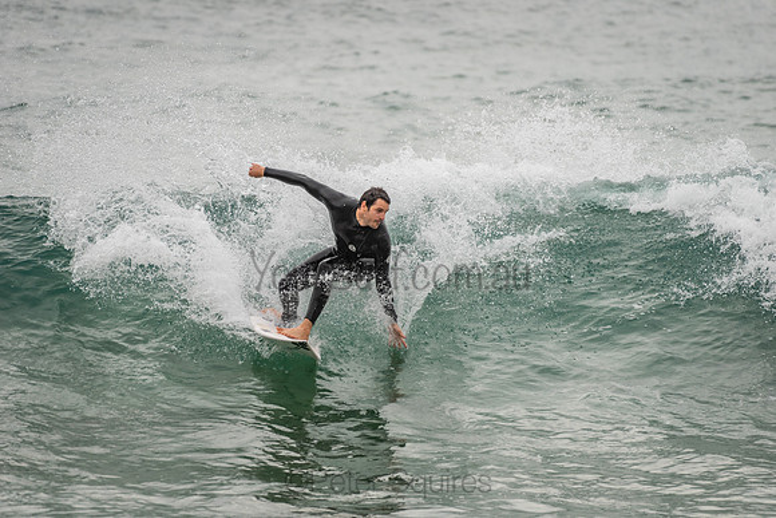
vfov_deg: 2.8
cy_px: 259
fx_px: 10780
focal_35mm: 500
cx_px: 388
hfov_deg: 4.1
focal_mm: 500
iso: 320
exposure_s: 1/2000
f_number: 5.6
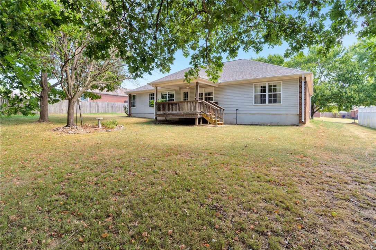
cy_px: 125
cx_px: 188
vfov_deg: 70.4
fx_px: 178
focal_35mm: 17
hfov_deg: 93.3
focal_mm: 17
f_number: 7.1
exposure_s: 1/30
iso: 80
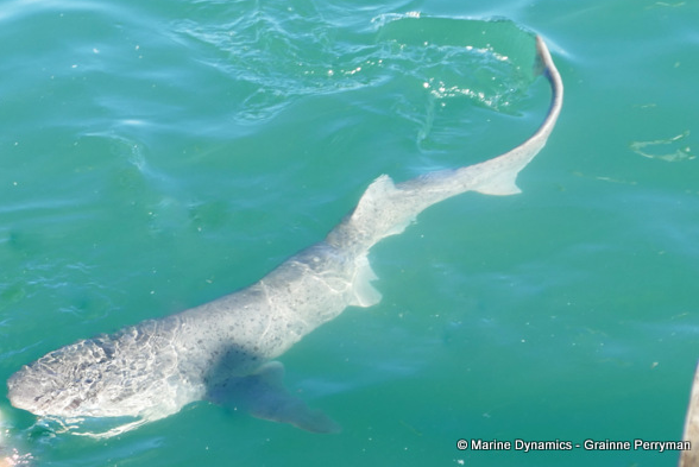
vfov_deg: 27.0
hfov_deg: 39.6
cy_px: 230
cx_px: 353
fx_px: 972
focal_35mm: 50
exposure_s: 1/500
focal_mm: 17.83
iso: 125
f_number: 3.3
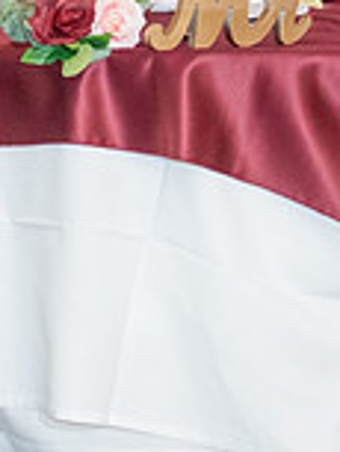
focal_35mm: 371
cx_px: 11
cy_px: -62
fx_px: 4852
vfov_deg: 5.3
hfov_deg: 4.0
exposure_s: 1/250
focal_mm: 95
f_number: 2.8
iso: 3200
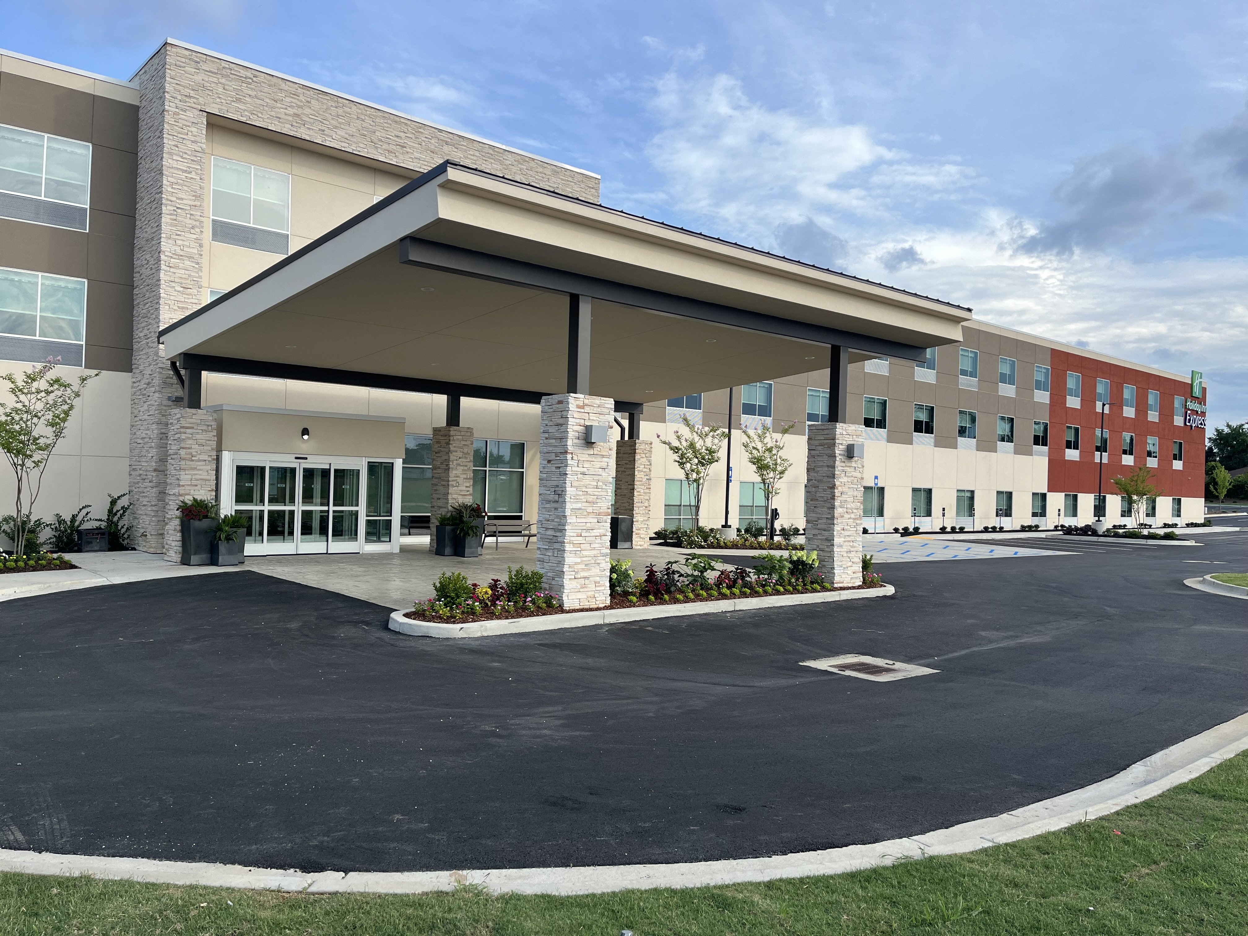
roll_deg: -1.3
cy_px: 468
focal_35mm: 26
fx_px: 937
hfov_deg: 67.3
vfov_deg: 53.1
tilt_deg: +0.1
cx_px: 624
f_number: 1.6
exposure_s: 1/1580
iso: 50
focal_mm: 5.1
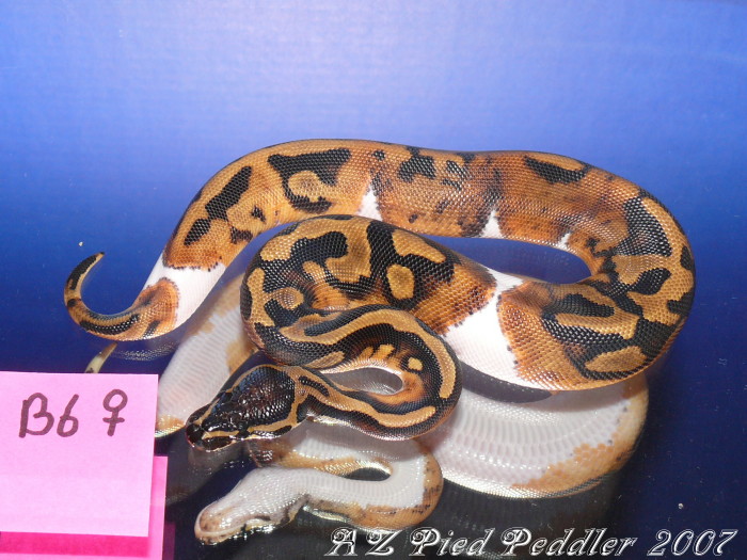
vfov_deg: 32.9
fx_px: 950
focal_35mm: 44
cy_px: 280
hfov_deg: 42.9
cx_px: 374
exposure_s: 1/30
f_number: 3.2
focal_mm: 9.3
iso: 100
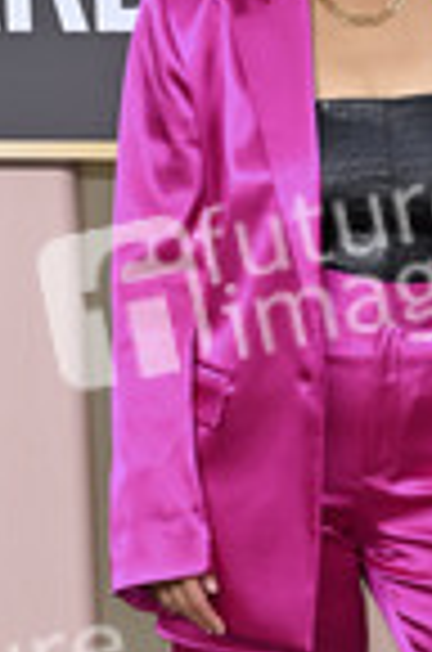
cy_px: 508
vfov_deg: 9.2
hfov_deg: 6.1
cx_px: 400
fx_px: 4051
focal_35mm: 224
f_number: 8
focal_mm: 81
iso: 320
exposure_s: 1/200
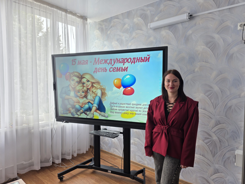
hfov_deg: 73.9
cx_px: 122
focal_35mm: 23
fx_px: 163
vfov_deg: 58.9
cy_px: 92
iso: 12
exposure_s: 1/60
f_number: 1.7
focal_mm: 6.3
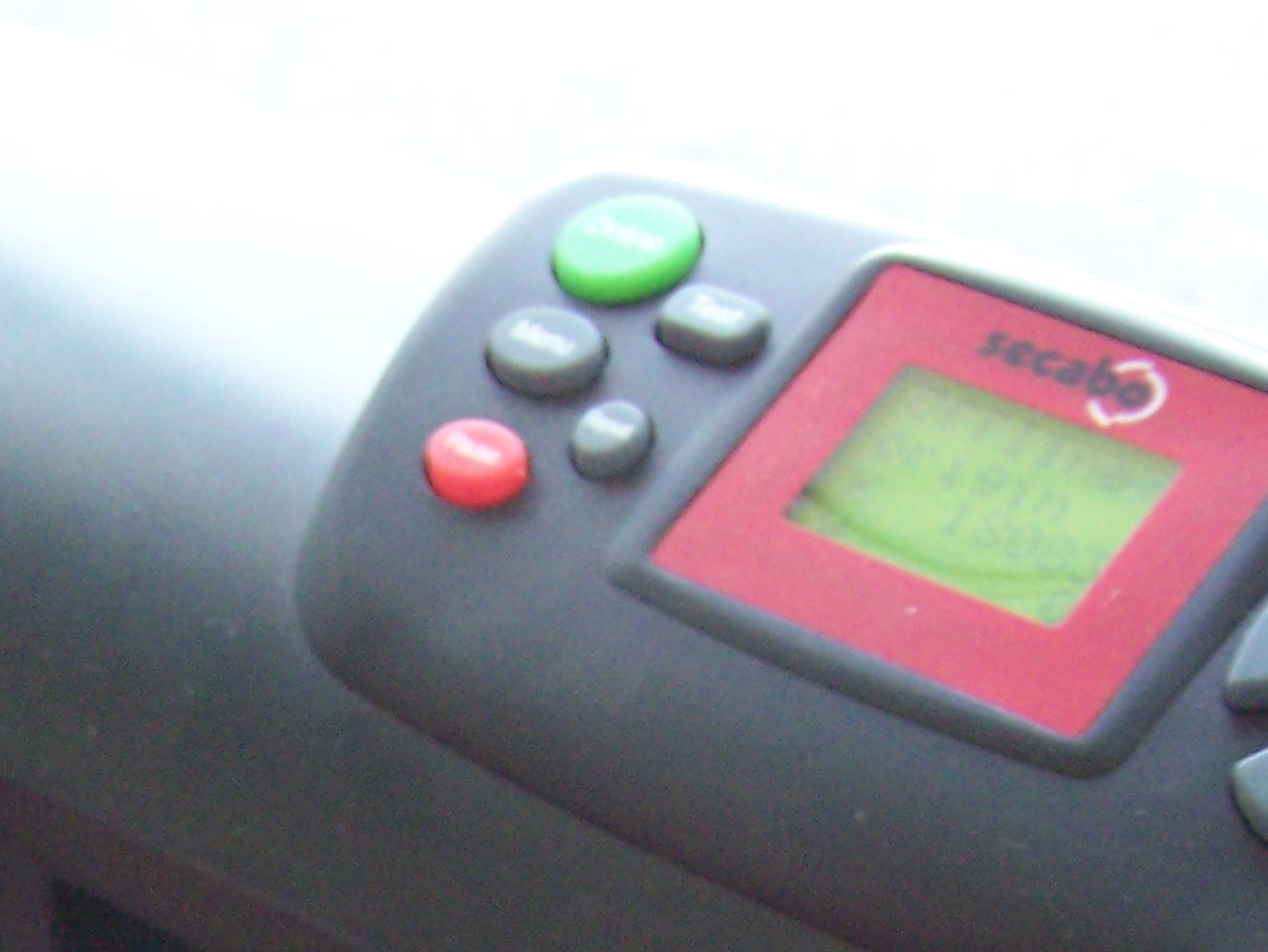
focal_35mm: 122
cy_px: 1469
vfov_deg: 11.6
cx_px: 65
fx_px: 4469
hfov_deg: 15.9
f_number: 2.8
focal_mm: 6.3
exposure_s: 1/25
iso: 160
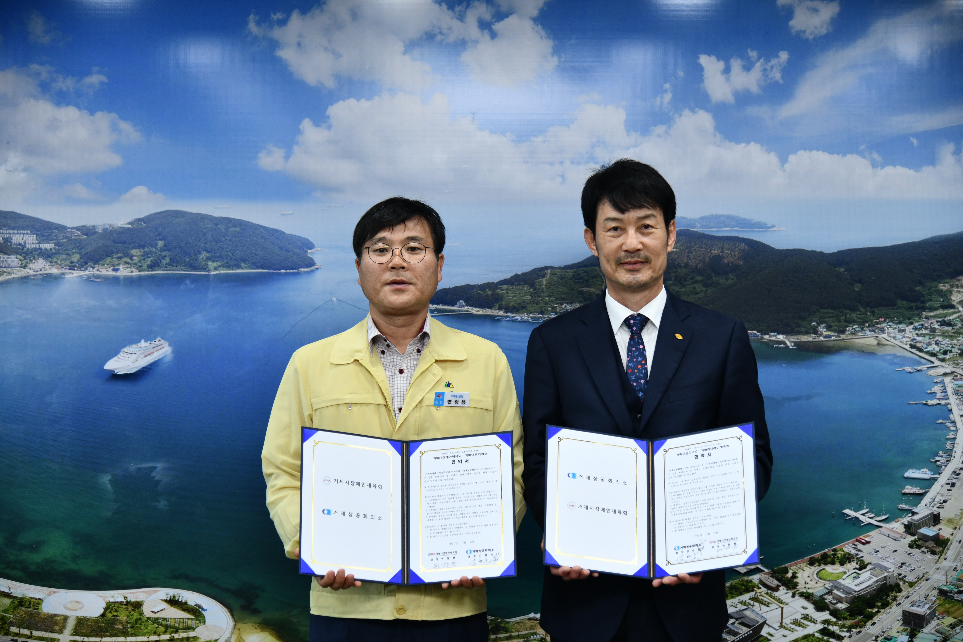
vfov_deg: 20.9
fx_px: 1739
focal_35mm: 65
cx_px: 482
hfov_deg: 31.0
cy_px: 321
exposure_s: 1/250
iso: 800
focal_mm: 65
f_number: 4
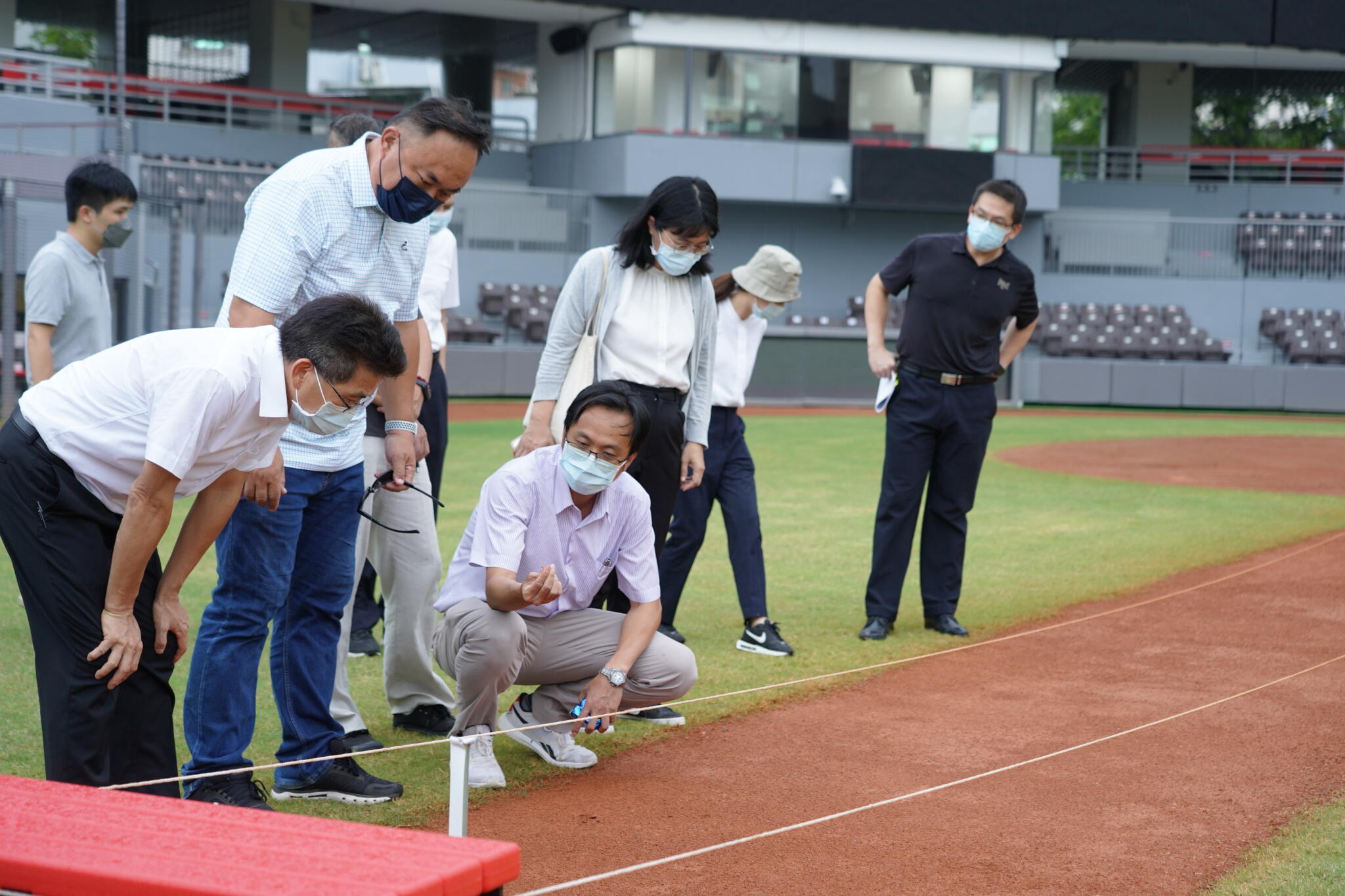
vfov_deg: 23.4
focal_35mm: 58
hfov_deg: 34.5
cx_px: 672
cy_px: 448
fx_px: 2167
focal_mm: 58
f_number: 4
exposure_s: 1/125
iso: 400
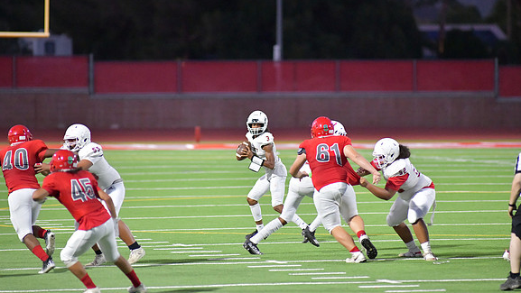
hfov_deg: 6.8
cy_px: 151
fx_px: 4367
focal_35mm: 316
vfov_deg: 3.8
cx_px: 261
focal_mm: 300
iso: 9000
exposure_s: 1/1250
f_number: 3.5
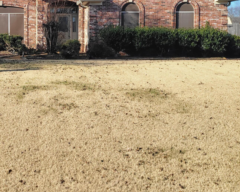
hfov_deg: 30.8
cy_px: 46
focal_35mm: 59
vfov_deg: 25.5
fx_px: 419
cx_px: 35
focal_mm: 5.4
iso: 40
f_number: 1.8
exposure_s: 1/2066
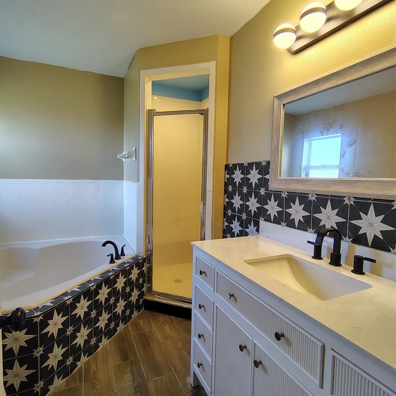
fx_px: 246
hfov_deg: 77.7
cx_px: 197
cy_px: 192
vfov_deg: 77.7
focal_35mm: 19
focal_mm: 2.13
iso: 369
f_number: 2.2
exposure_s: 1/60
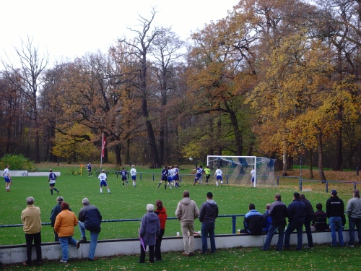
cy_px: 136
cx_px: 180
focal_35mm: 80
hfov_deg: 24.4
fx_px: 834
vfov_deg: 18.4
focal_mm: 13.7
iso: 100
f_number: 4.2
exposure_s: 1/60
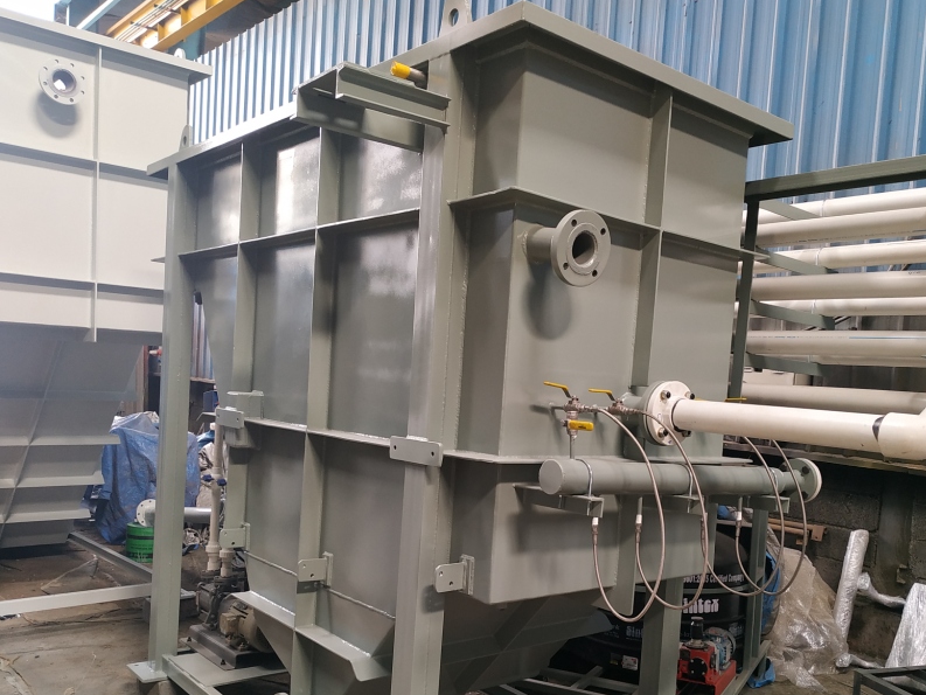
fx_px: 829
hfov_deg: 58.0
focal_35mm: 31
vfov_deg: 45.0
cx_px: 542
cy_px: 442
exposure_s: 1/25
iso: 200
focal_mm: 3.94
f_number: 1.9
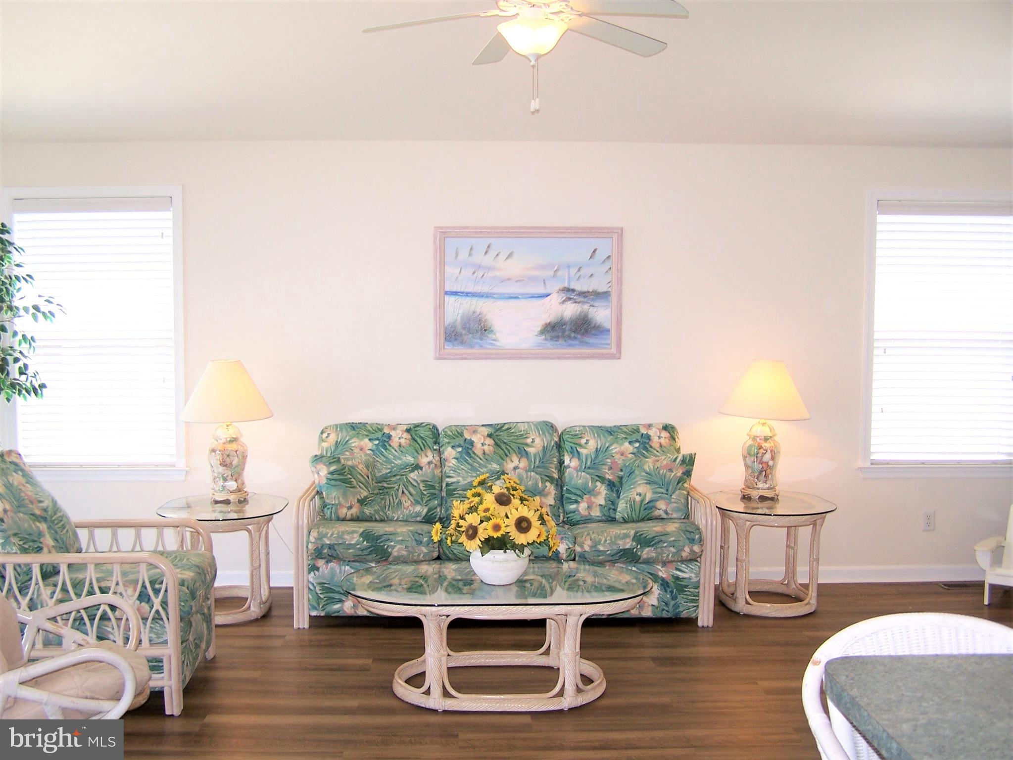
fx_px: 1112
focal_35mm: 38
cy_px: 380
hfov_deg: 49.0
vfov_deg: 37.7
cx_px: 506
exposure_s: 1/60
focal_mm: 6.3
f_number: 2.8
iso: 80
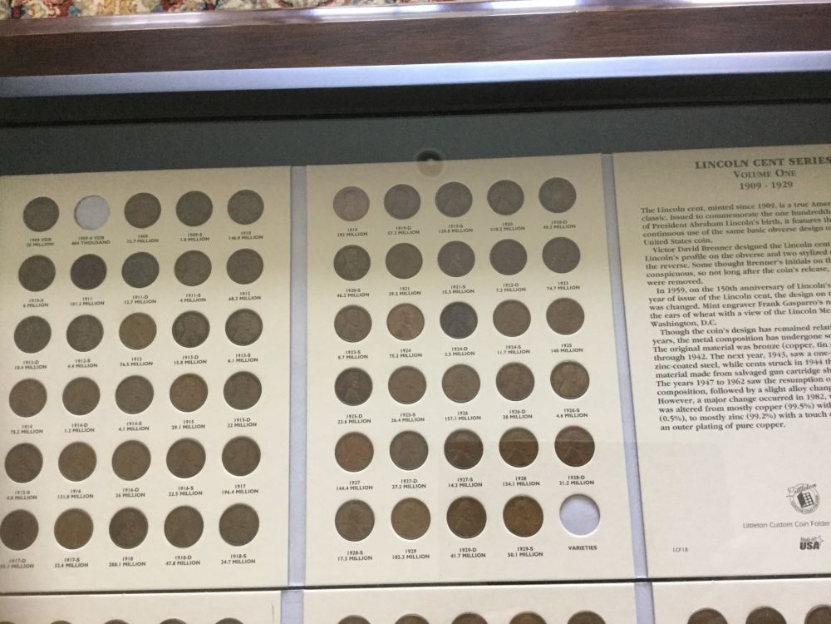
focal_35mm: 31
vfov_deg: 45.4
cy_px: 312
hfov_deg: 58.4
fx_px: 744
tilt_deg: -80.2
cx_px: 416
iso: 160
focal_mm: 3.3
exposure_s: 1/30
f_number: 2.4
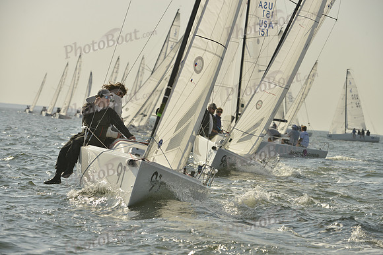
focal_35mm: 200
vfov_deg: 6.9
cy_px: 128
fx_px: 2128
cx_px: 192
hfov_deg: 10.3
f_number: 8
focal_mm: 200
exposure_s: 1/1600
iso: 280
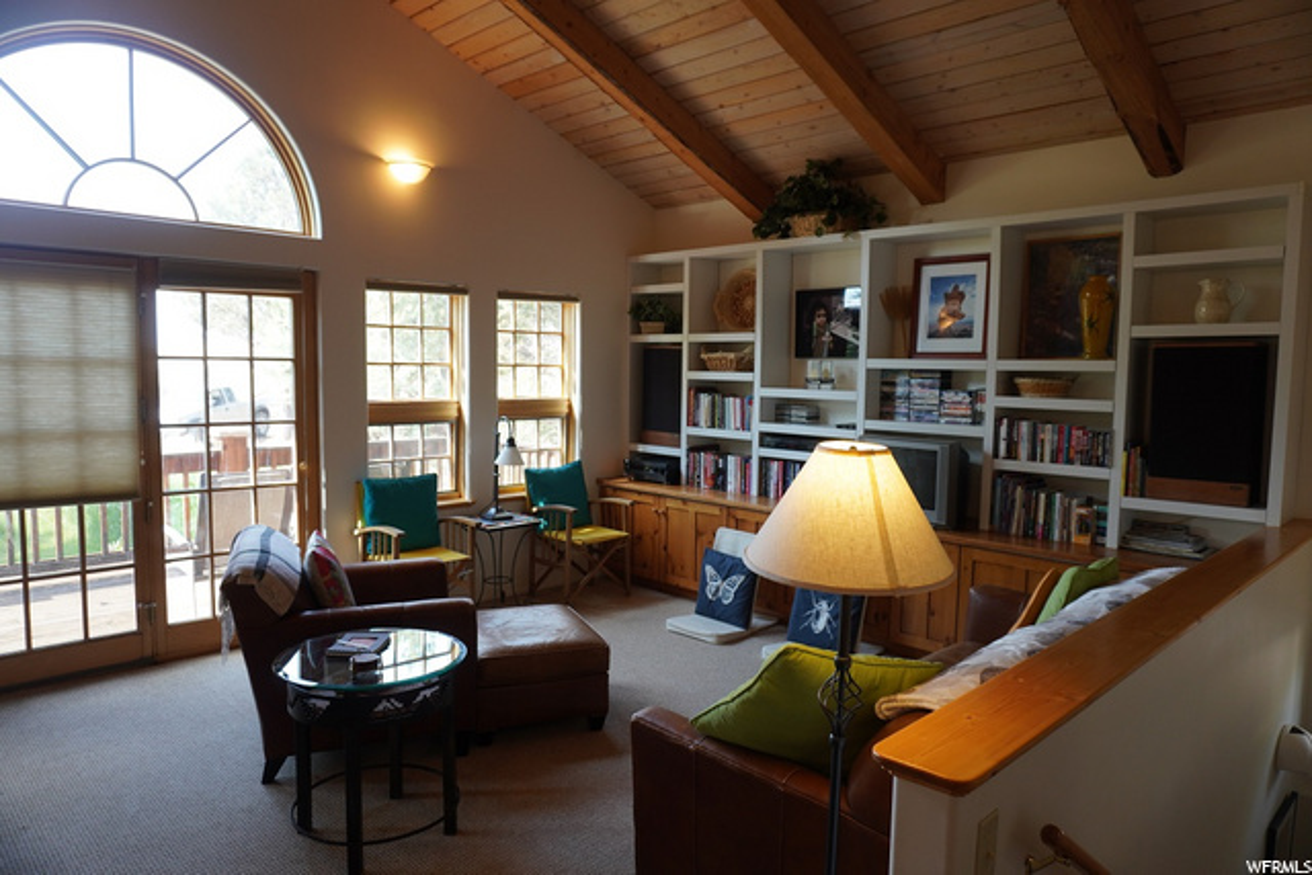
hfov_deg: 73.7
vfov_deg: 53.2
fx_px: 875
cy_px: 438
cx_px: 656
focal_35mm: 24
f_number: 4
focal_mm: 16
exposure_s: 1/60
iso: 200
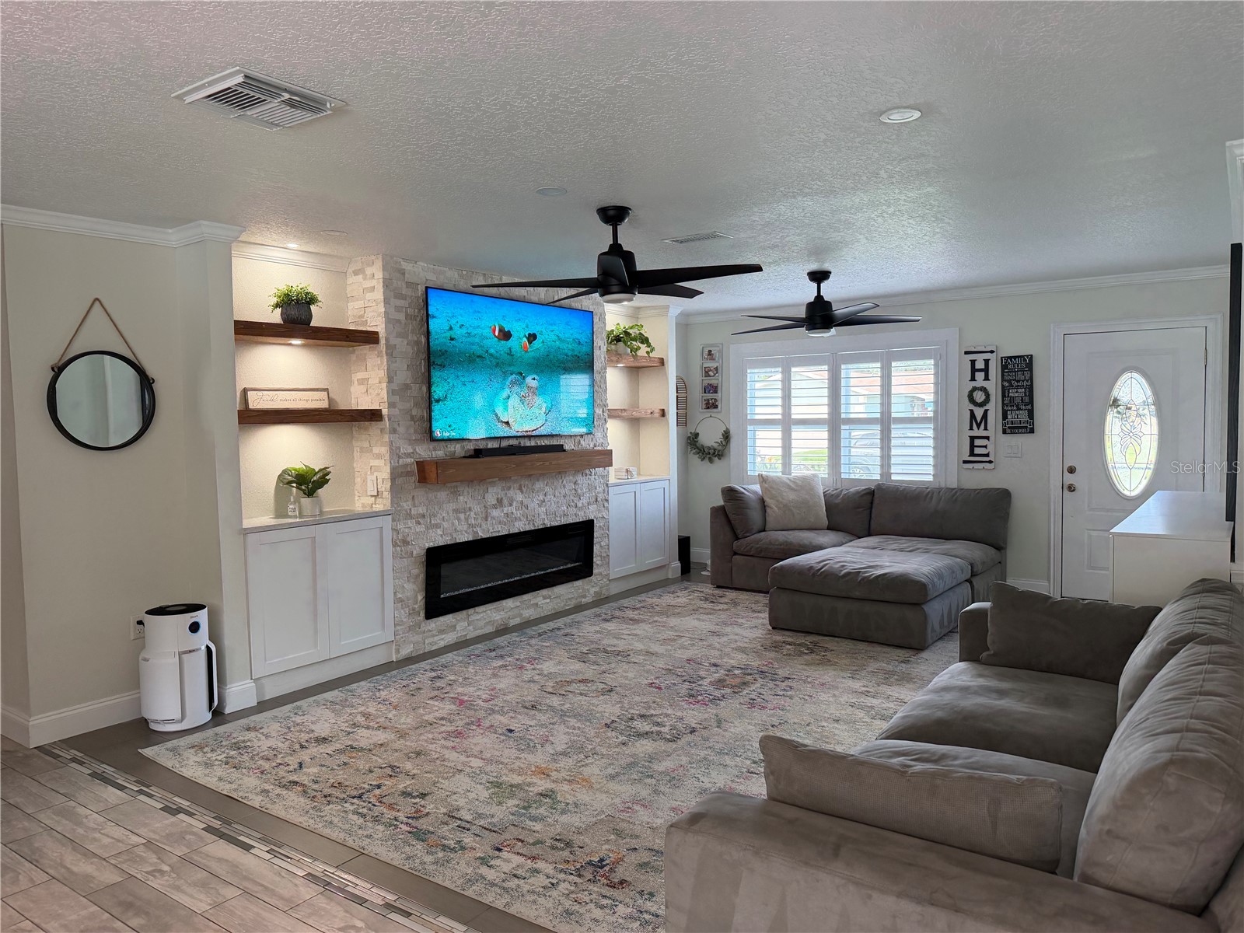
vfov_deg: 56.8
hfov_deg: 71.6
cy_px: 466
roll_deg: +0.6
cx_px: 622
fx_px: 862
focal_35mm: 24
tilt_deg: -3.2
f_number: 1.78
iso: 200
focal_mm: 6.76
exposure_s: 1/121
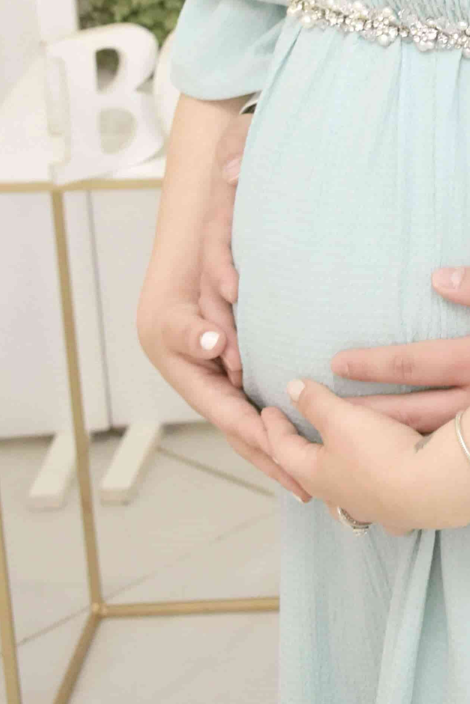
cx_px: 748
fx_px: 2624
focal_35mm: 134
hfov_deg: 9.9
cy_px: -244
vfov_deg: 14.6
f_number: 5
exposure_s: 1/80
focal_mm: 28
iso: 1600
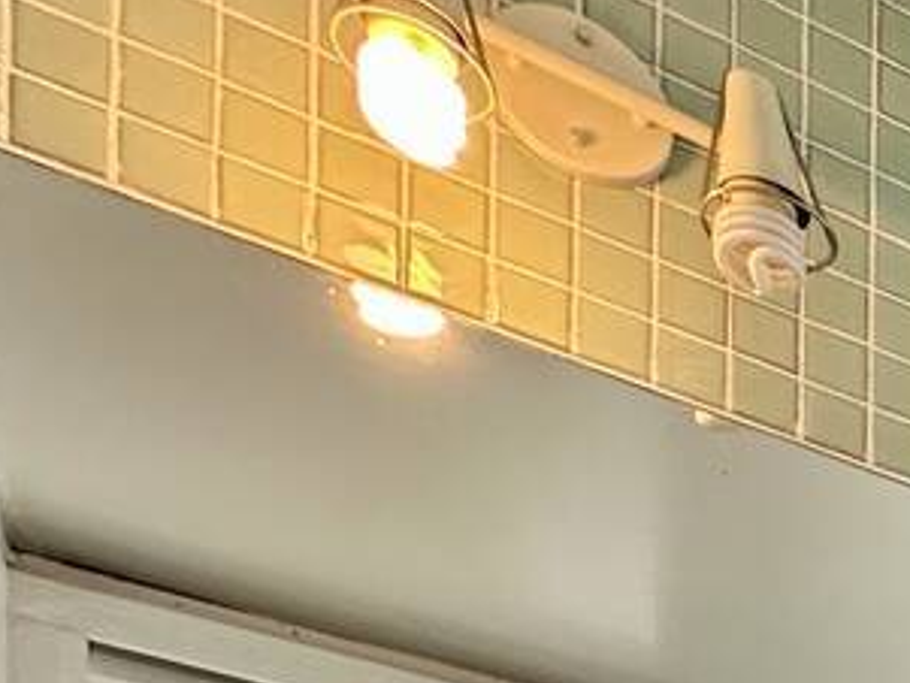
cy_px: 1502
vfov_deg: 15.5
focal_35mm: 67
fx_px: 1762
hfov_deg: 17.7
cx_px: 1917
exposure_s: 1/120
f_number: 2.2
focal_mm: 2.22
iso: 80
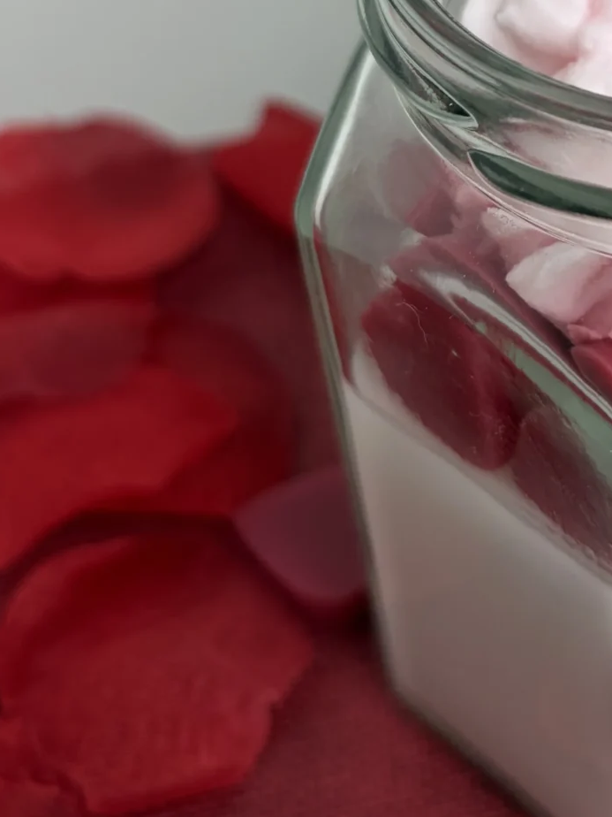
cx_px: 691
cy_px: 50
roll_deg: +2.5
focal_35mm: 72
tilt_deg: -40.4
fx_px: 1697
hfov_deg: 19.5
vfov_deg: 26.0
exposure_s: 1/177
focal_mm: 6
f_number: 1.6
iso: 40
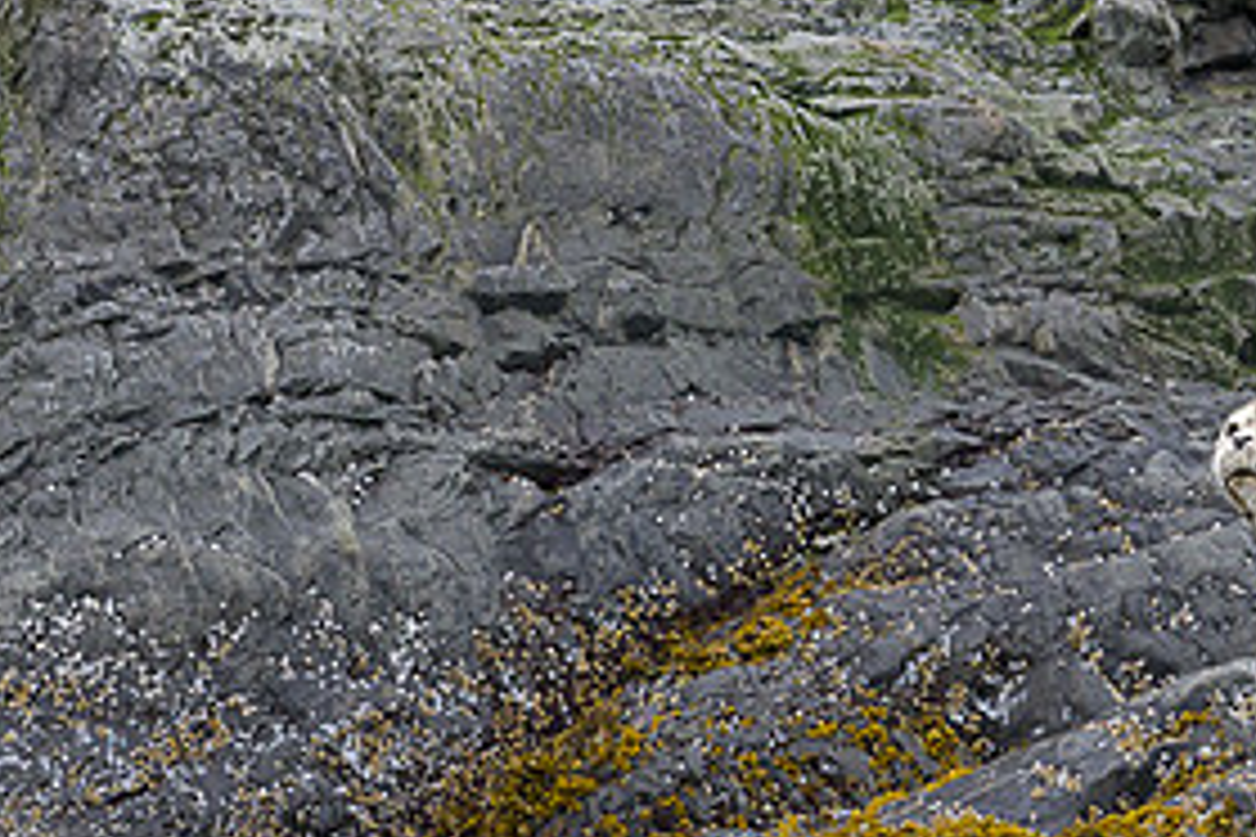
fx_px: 55643
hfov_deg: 1.3
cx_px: 1100
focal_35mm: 1595
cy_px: 75
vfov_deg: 0.9
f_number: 7.1
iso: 800
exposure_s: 1/1250
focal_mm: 560
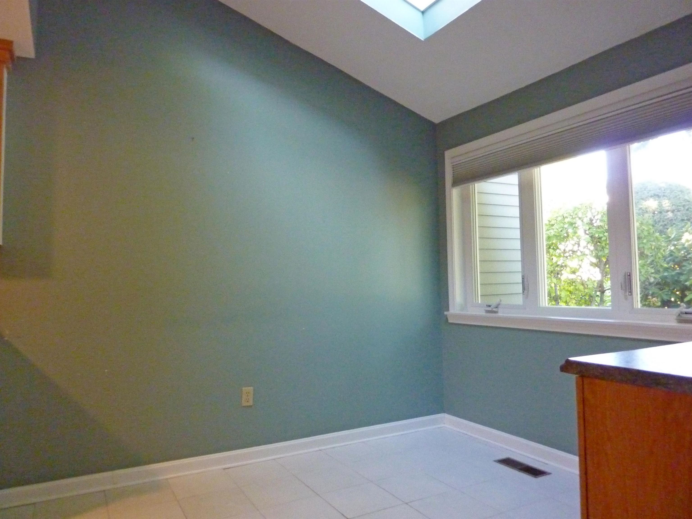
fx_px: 500
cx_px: 346
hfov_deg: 69.4
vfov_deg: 54.9
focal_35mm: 25
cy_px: 260
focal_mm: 4.1
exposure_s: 1/50
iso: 800
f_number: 3.3
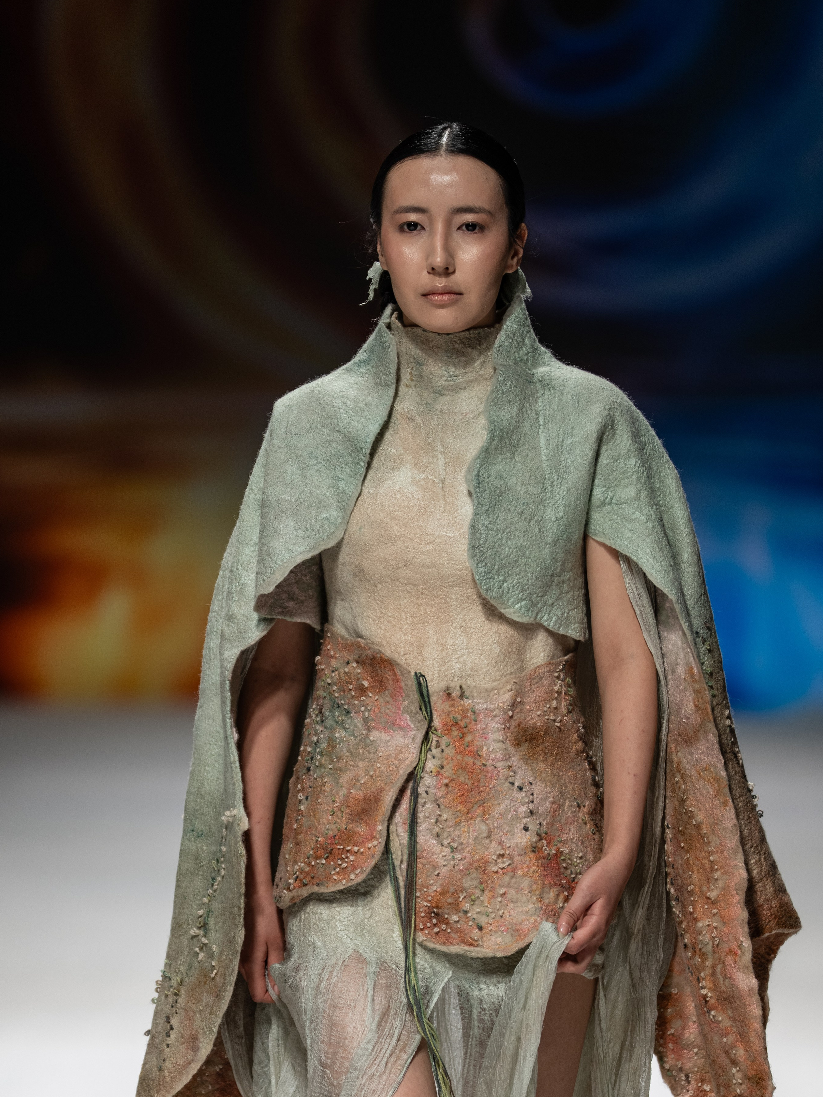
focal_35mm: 329
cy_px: 568
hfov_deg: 4.5
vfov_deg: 6.0
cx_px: 415
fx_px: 10430
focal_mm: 200
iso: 200
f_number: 2.8
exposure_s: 1/320
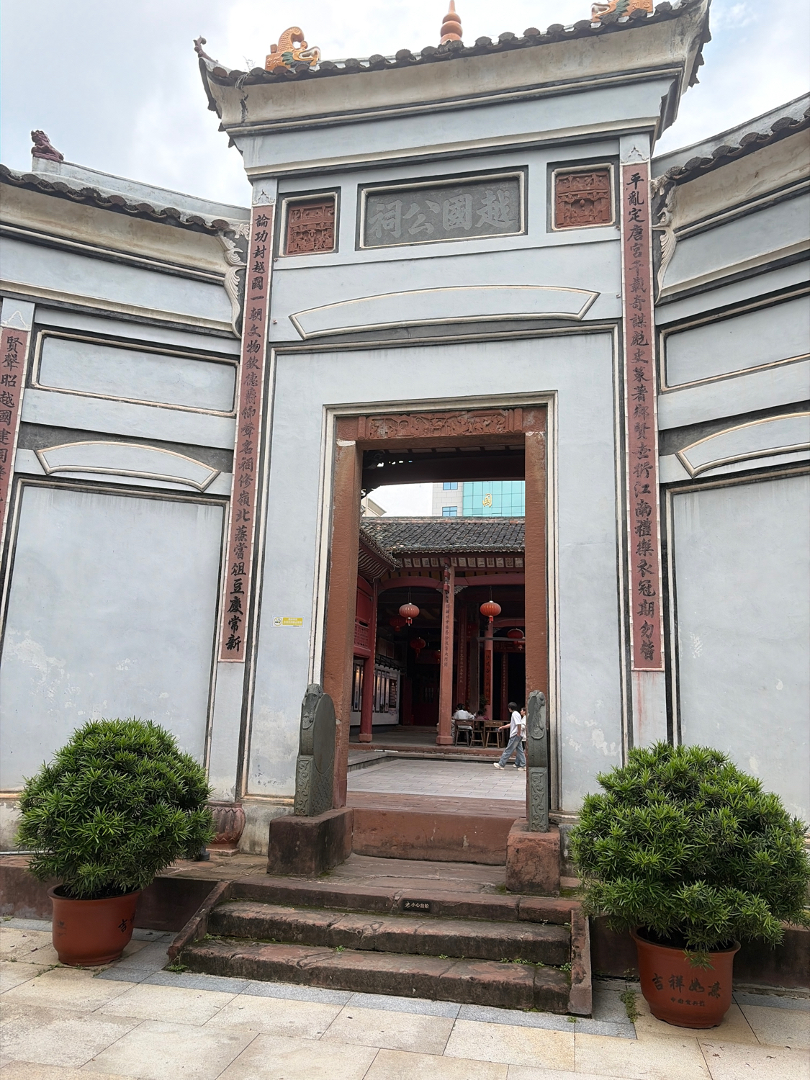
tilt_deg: +13.5
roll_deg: -1.4
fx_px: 811
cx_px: 405
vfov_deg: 67.3
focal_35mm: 26
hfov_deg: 53.1
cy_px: 540
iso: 64
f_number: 1.6
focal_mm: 5.96
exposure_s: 1/1550
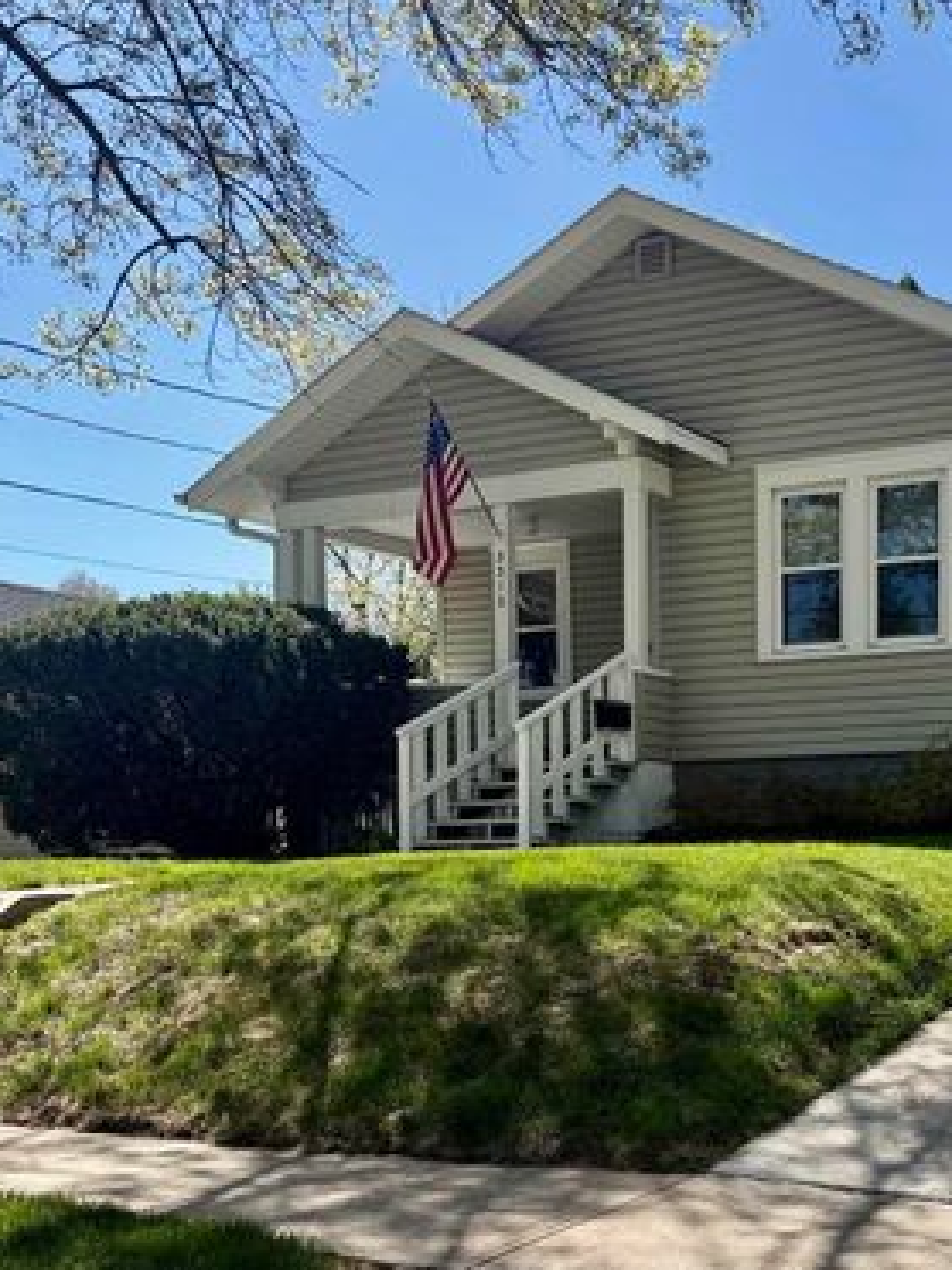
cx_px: 795
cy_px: 903
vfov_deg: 42.9
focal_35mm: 43
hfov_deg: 32.4
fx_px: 1577
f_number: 1.78
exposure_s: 1/3021
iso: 80
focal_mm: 6.76
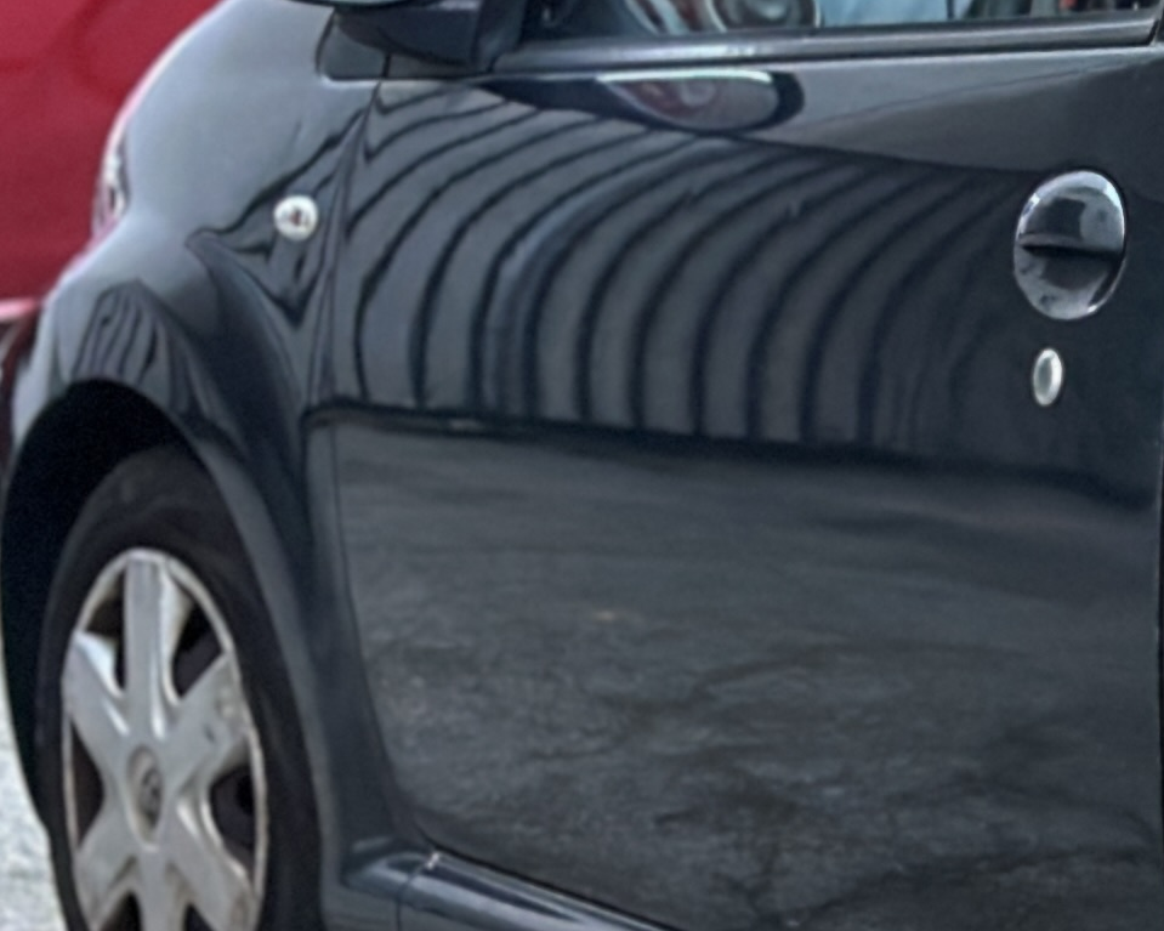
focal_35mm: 197
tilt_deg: -8.2
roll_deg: -0.8
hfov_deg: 9.2
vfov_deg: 7.8
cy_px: 688
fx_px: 6786
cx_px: 2282
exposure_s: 1/60
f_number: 1.78
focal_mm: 6.86
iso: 400
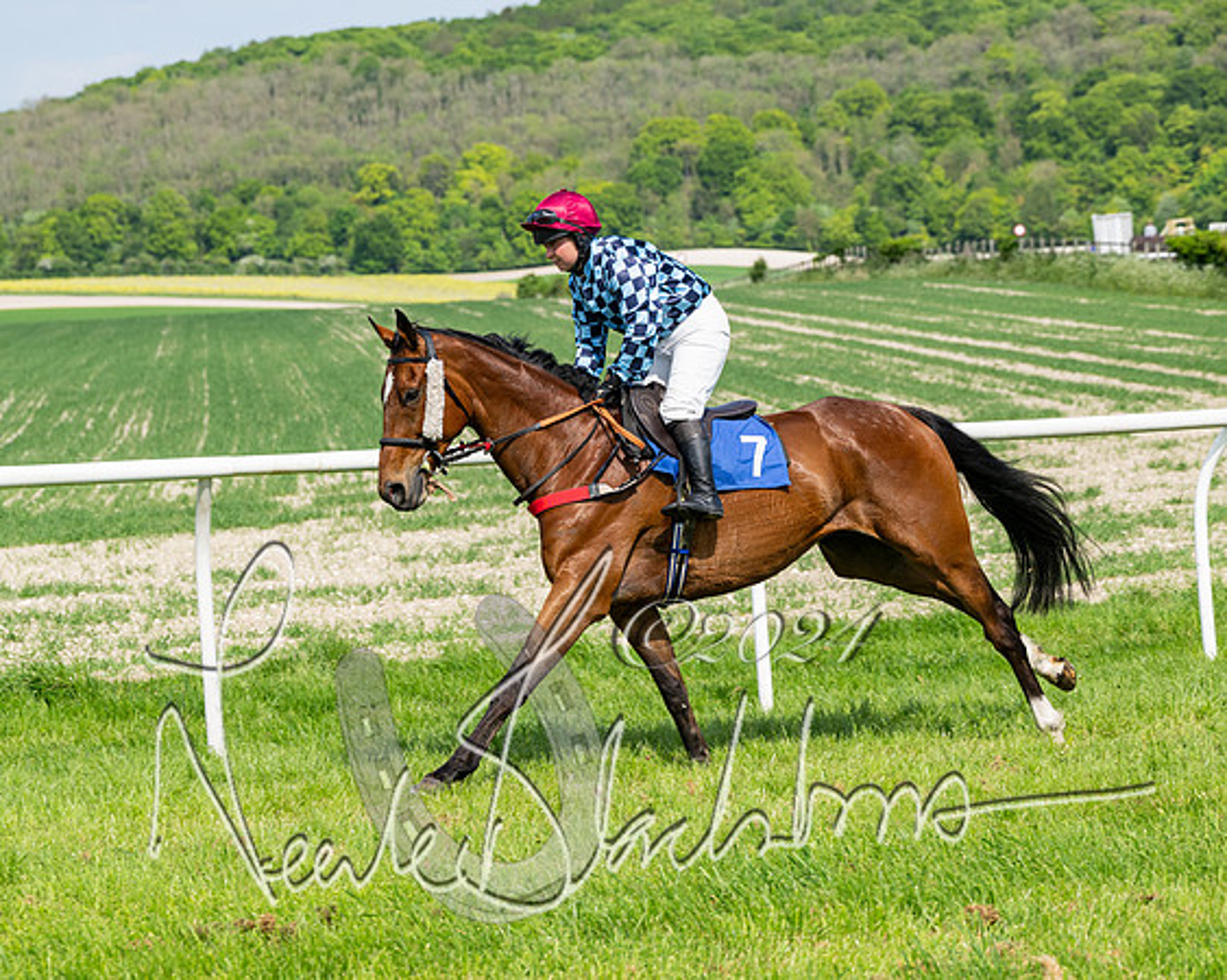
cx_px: 614
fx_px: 4172
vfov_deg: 13.4
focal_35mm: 115
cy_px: 490
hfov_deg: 16.7
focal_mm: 102
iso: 200
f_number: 5.6
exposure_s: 1/1250
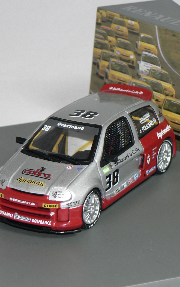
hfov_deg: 8.3
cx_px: 96
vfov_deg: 13.2
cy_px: 162
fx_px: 1240
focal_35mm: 158
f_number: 3.2
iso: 80
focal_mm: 15.8
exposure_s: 1/60
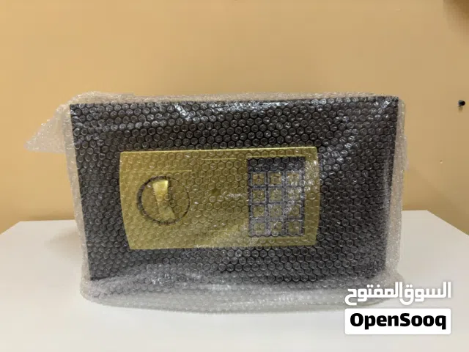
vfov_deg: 53.1
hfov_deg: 67.3
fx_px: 352
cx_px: 234
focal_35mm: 26
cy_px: 176
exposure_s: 1/40
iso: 400
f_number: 1.6
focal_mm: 5.96
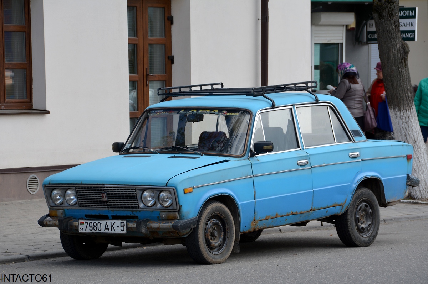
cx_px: 214
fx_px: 2316
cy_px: 142
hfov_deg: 10.6
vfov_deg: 7.0
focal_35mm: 195
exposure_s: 1/250
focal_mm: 130
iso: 200
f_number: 8
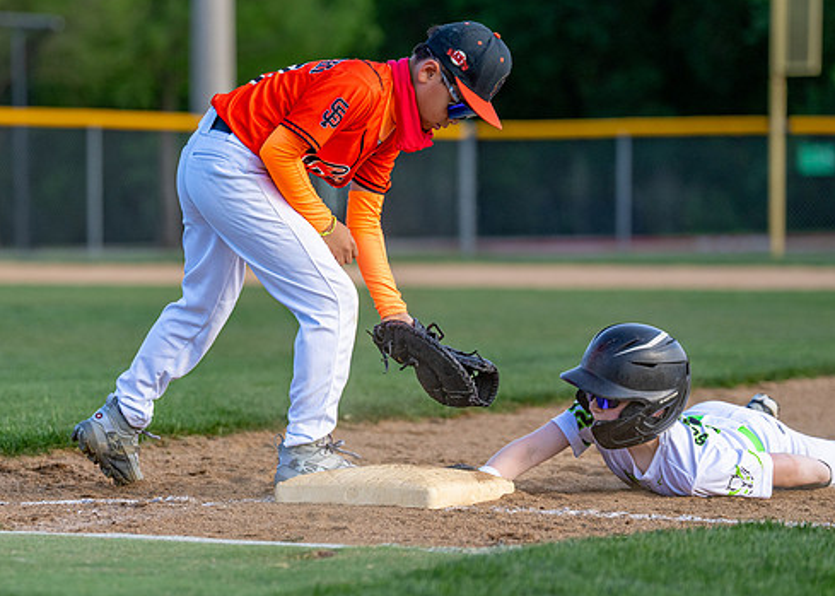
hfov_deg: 9.9
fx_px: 4813
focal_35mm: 203
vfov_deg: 7.1
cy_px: 307
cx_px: 283
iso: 400
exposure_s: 1/2500
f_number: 2.8
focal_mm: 128
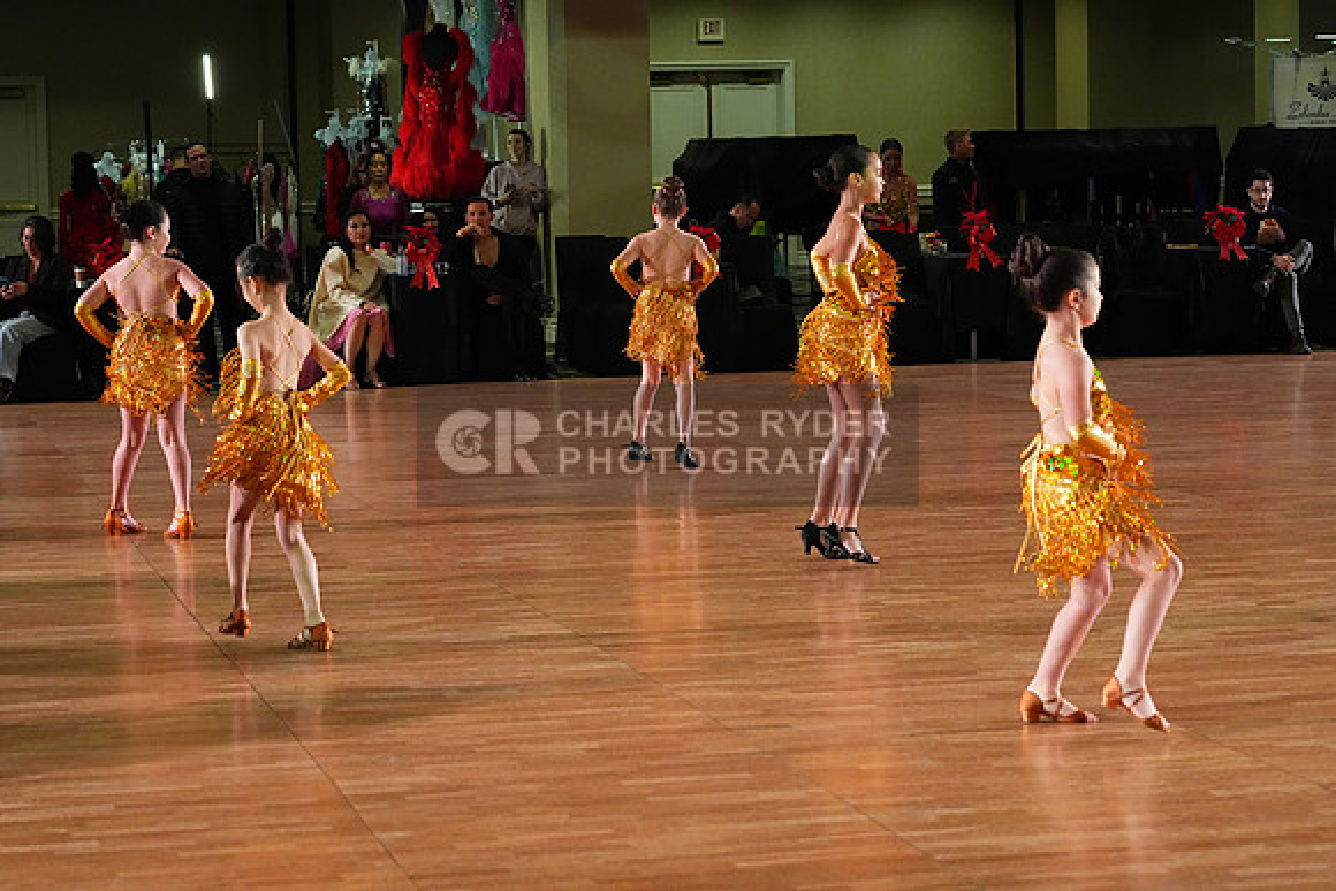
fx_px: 3378
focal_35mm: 91
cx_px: 668
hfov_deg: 22.4
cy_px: 446
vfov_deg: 15.0
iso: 8000
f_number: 6.3
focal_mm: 91
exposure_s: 1/400
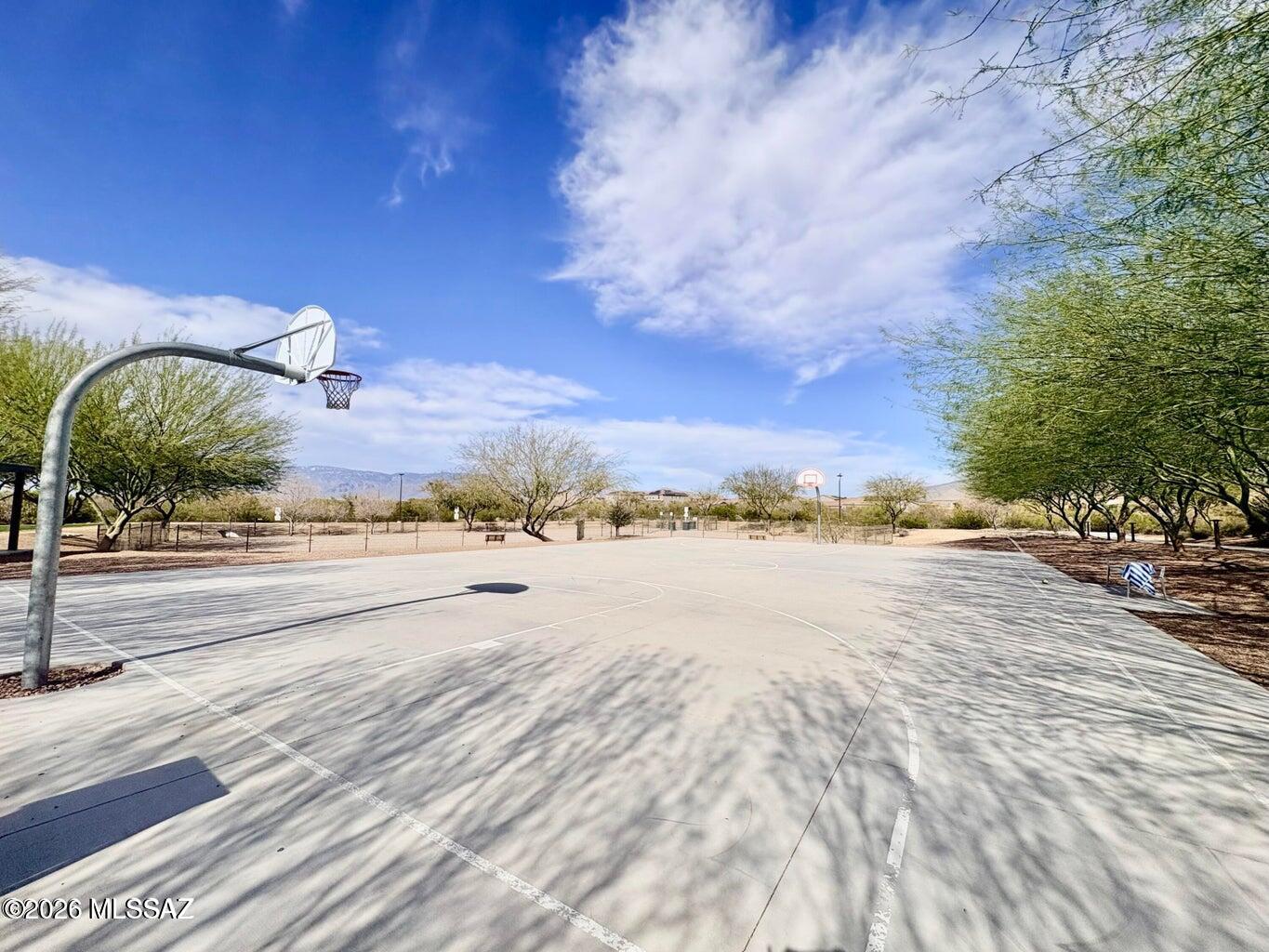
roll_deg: -0.9
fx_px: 513
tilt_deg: +3.2
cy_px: 476
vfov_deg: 85.7
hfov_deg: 102.1
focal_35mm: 14
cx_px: 634
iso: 50
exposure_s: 1/3717
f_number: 2.2
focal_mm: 2.22
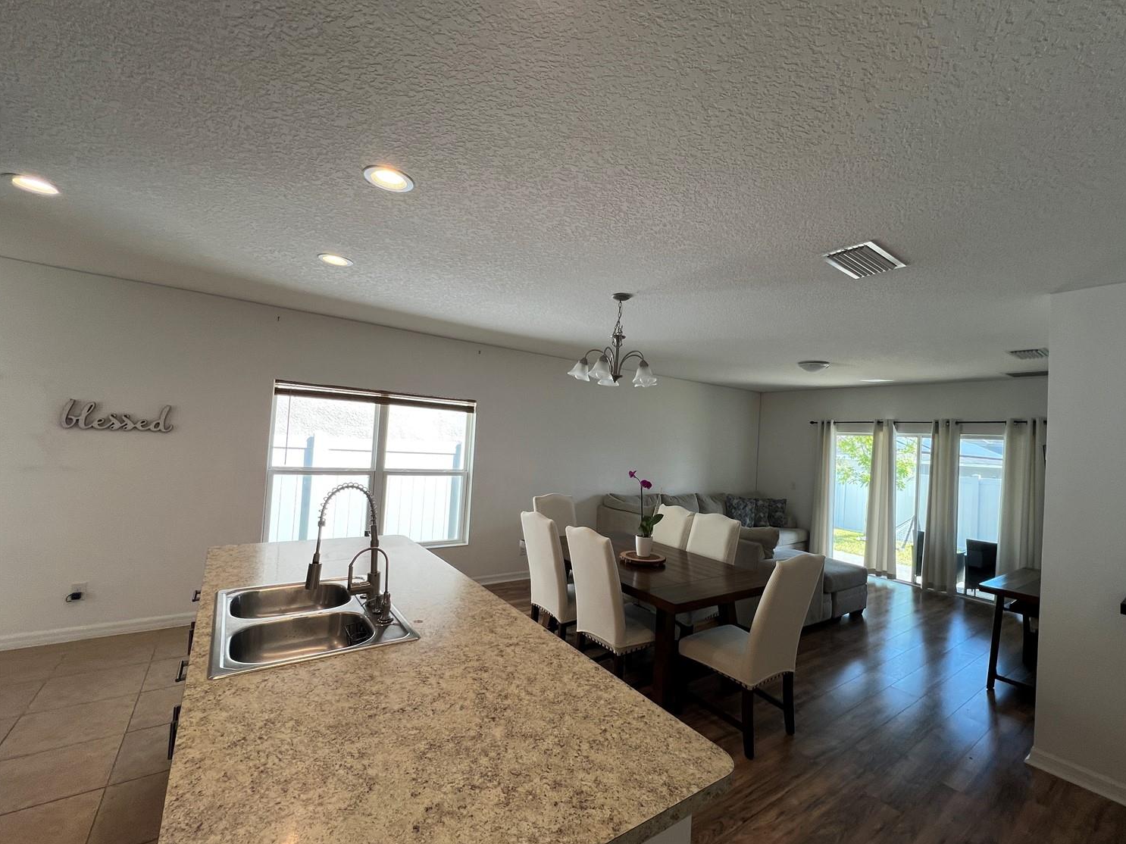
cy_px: 430
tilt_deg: +1.9
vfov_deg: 85.6
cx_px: 602
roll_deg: -3.7
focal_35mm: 14
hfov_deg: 101.9
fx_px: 455
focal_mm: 1.57
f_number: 1.8
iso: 64
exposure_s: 1/120
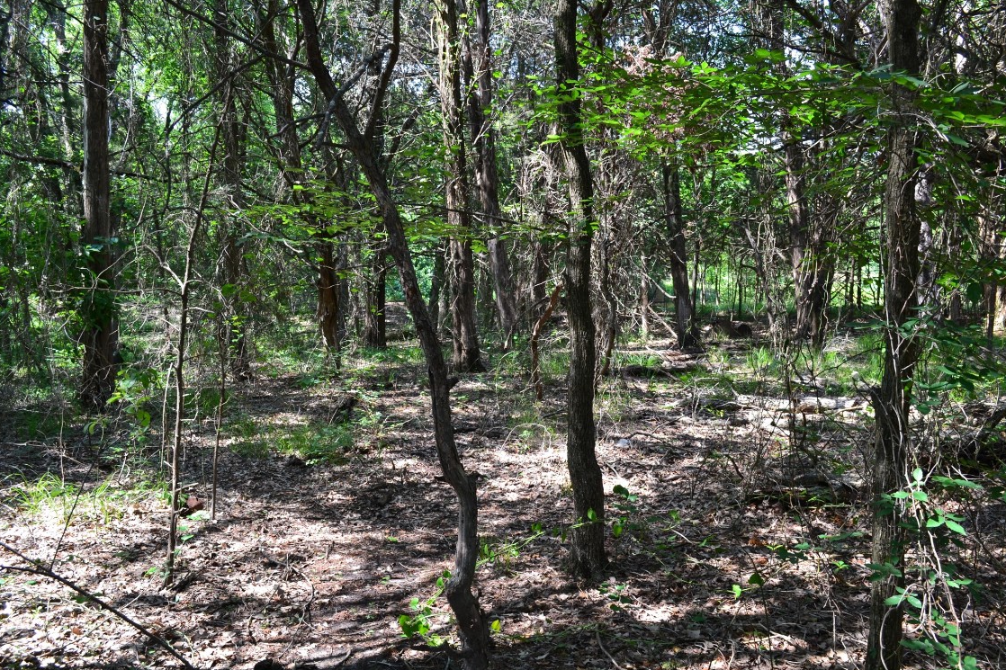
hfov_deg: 55.8
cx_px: 516
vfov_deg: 38.9
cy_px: 327
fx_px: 950
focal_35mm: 34
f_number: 8
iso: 400
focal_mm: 22
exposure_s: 1/60
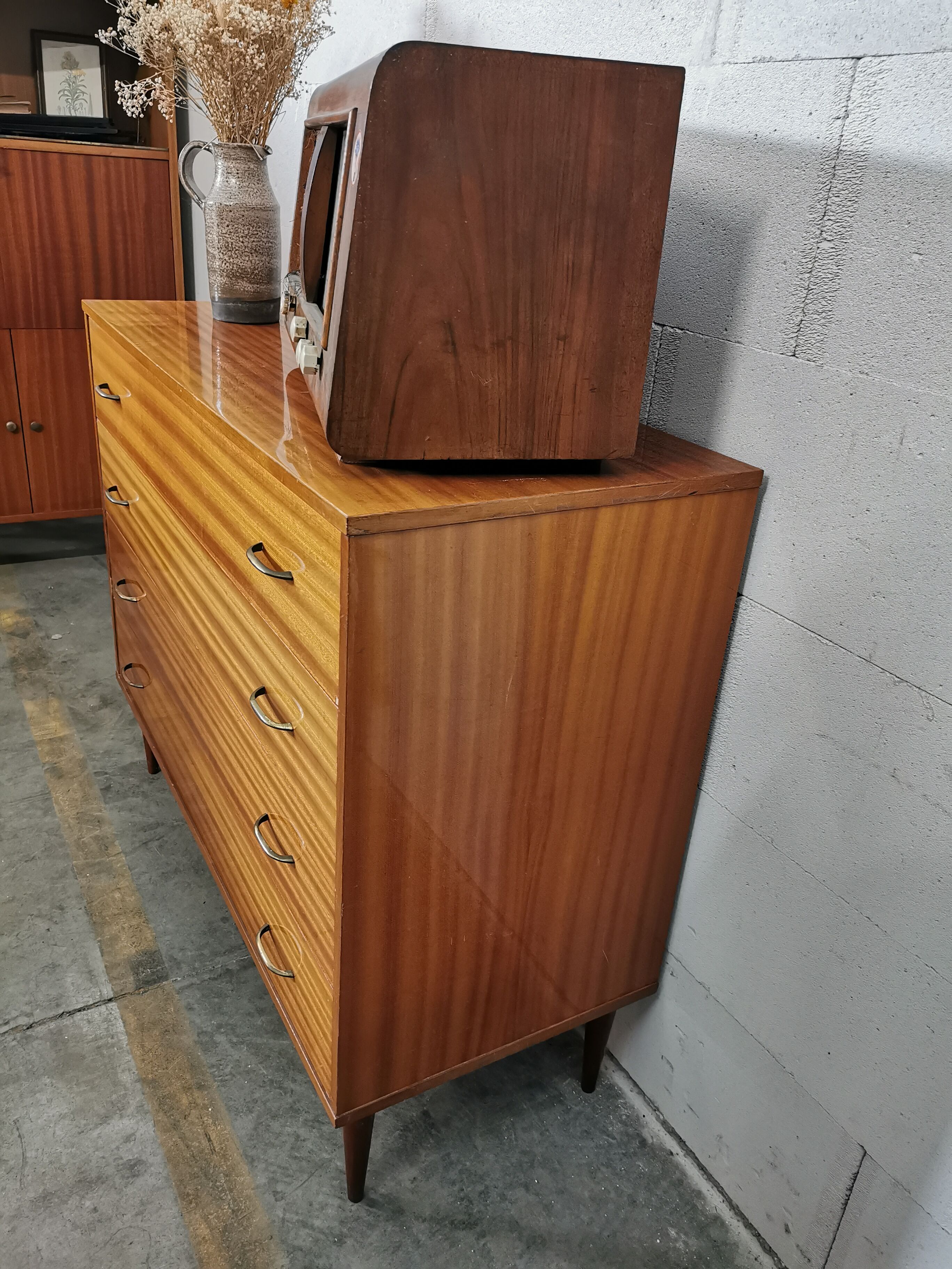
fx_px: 990
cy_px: 634
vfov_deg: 65.3
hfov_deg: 51.4
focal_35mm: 27
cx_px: 476
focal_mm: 5.58
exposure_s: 1/50
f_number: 1.8
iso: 500
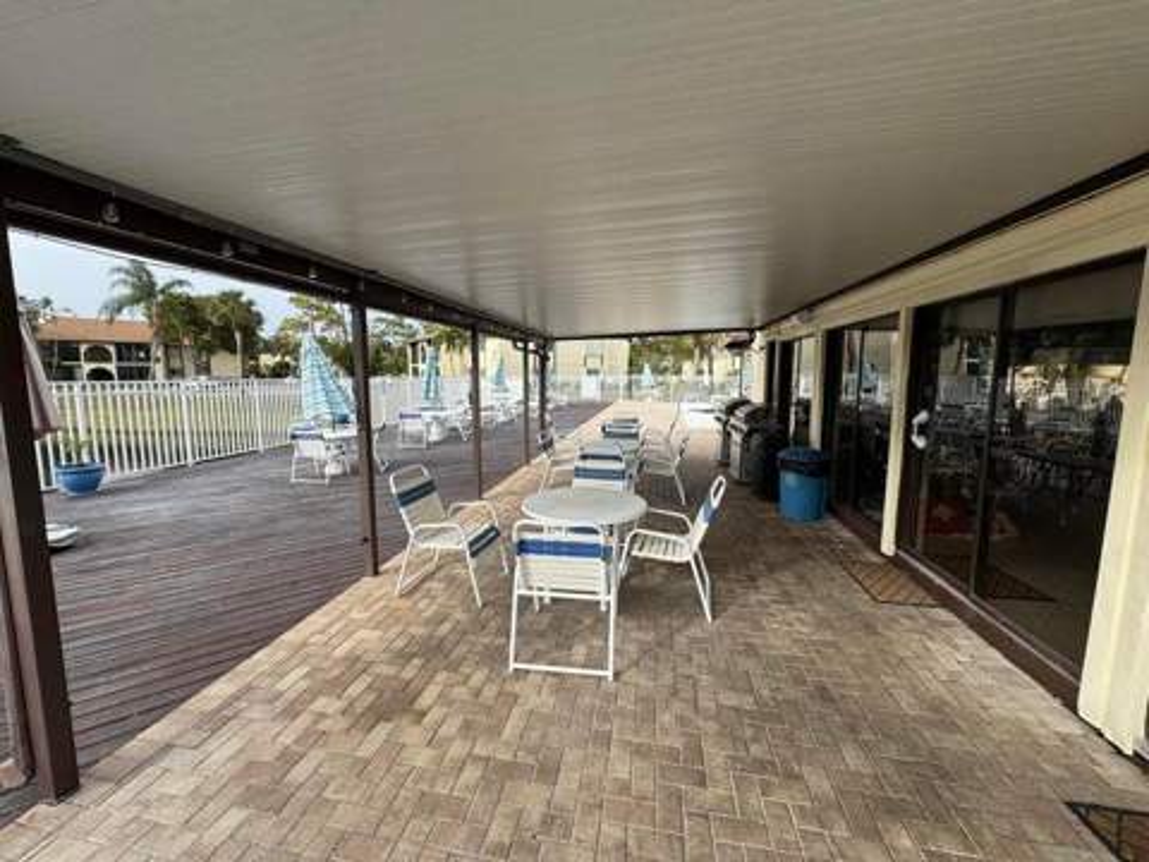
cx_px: 574
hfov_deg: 102.1
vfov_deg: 85.7
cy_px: 431
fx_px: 465
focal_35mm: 14
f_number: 2.2
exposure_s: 1/1143
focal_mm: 2.22
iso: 50
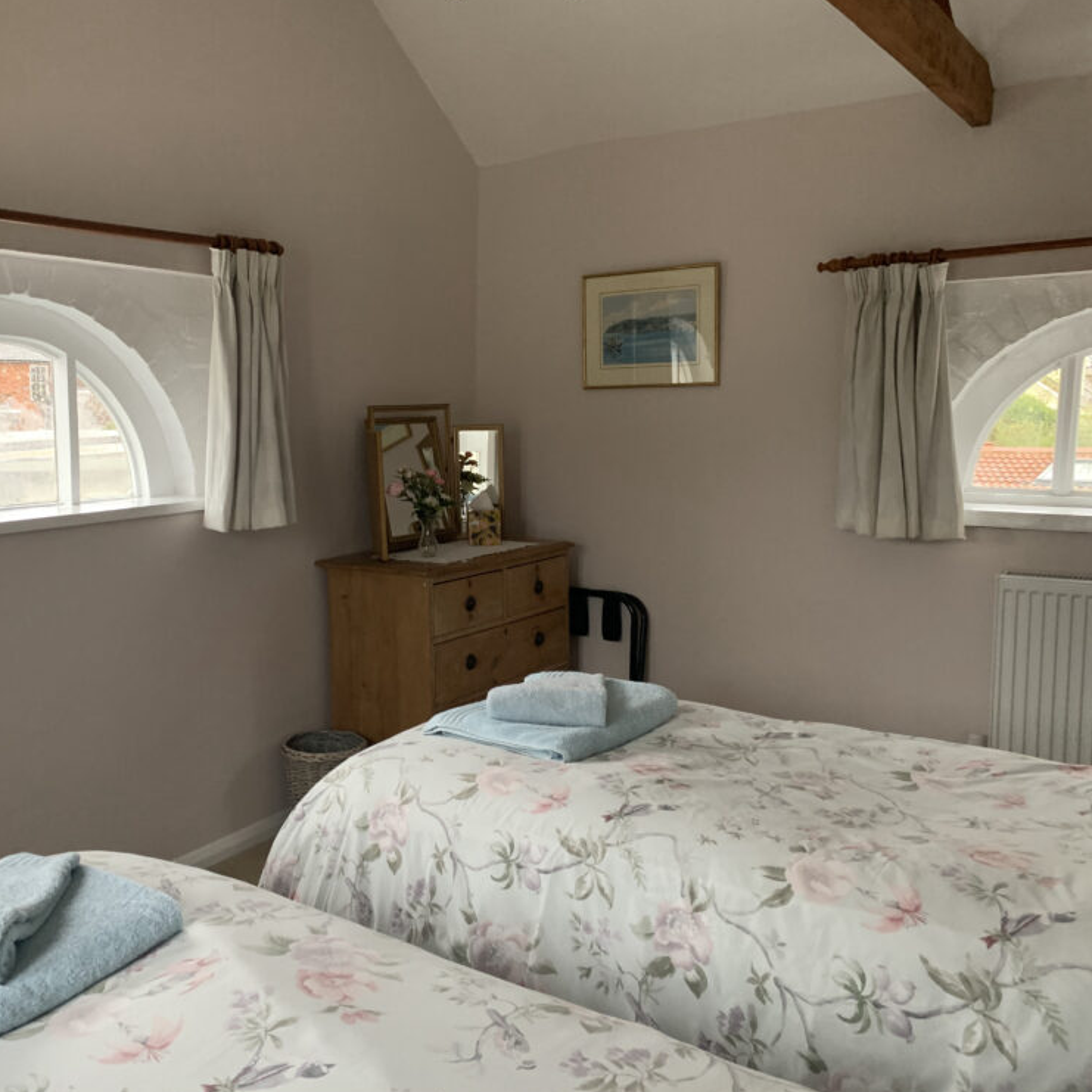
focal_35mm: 31
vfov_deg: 52.5
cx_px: 439
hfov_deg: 52.2
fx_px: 1106
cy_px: 544
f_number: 1.8
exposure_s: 1/60
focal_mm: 4.2
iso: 250
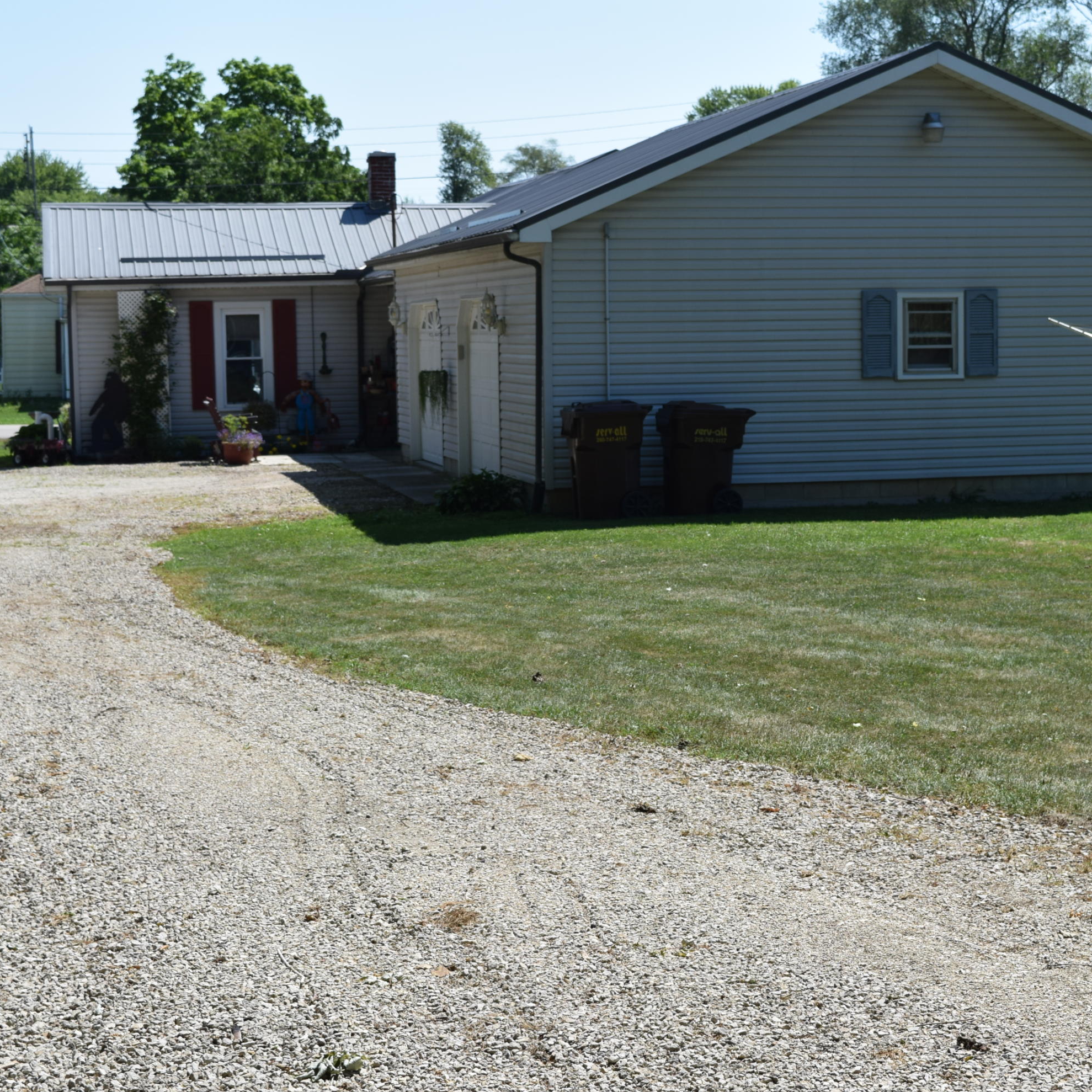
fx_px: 2414
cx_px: 614
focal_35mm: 68
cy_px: 543
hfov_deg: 25.5
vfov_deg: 25.5
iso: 200
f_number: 9
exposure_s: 1/400
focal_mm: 35
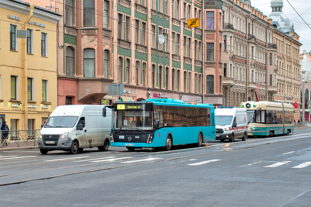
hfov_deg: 39.6
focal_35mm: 50
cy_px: 104
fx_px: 432
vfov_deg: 27.0
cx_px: 156
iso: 160
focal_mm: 50
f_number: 6.3
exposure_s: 1/200
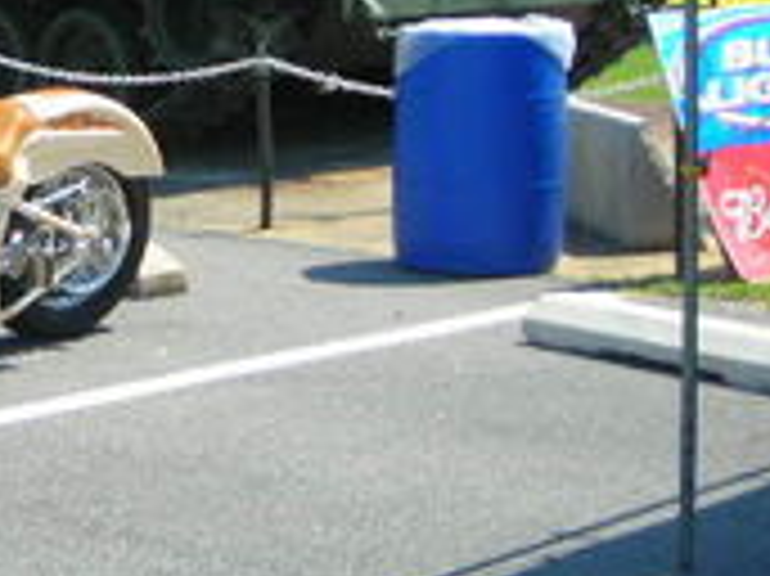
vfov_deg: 13.3
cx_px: -86
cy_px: 50
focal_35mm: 110
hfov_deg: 17.3
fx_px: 2445
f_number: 3.4
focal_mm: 7.8
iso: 50
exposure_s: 1/339
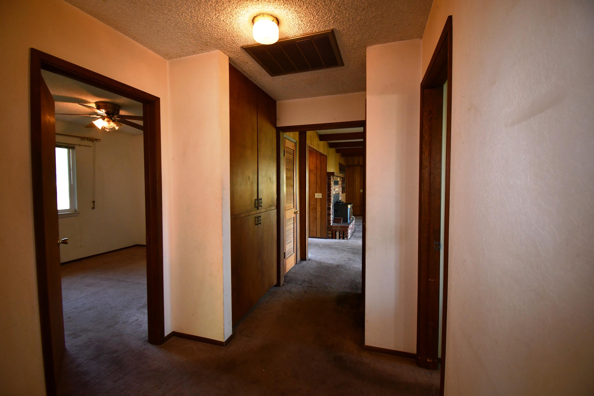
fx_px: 247
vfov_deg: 77.3
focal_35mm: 15
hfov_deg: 100.4
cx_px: 297
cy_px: 198
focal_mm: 10
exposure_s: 1/60
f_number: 4.5
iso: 1100
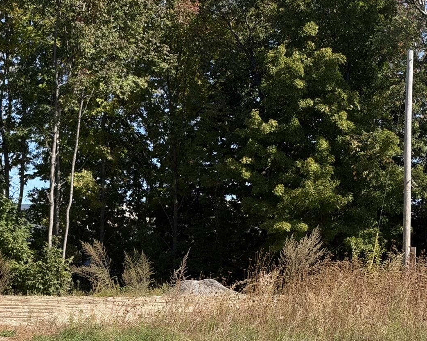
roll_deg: -2.2
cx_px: 102
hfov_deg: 20.6
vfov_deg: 16.5
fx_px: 1162
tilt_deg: -3.4
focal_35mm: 92
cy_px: 309
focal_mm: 6.93
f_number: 1.8
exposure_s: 1/2611
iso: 64
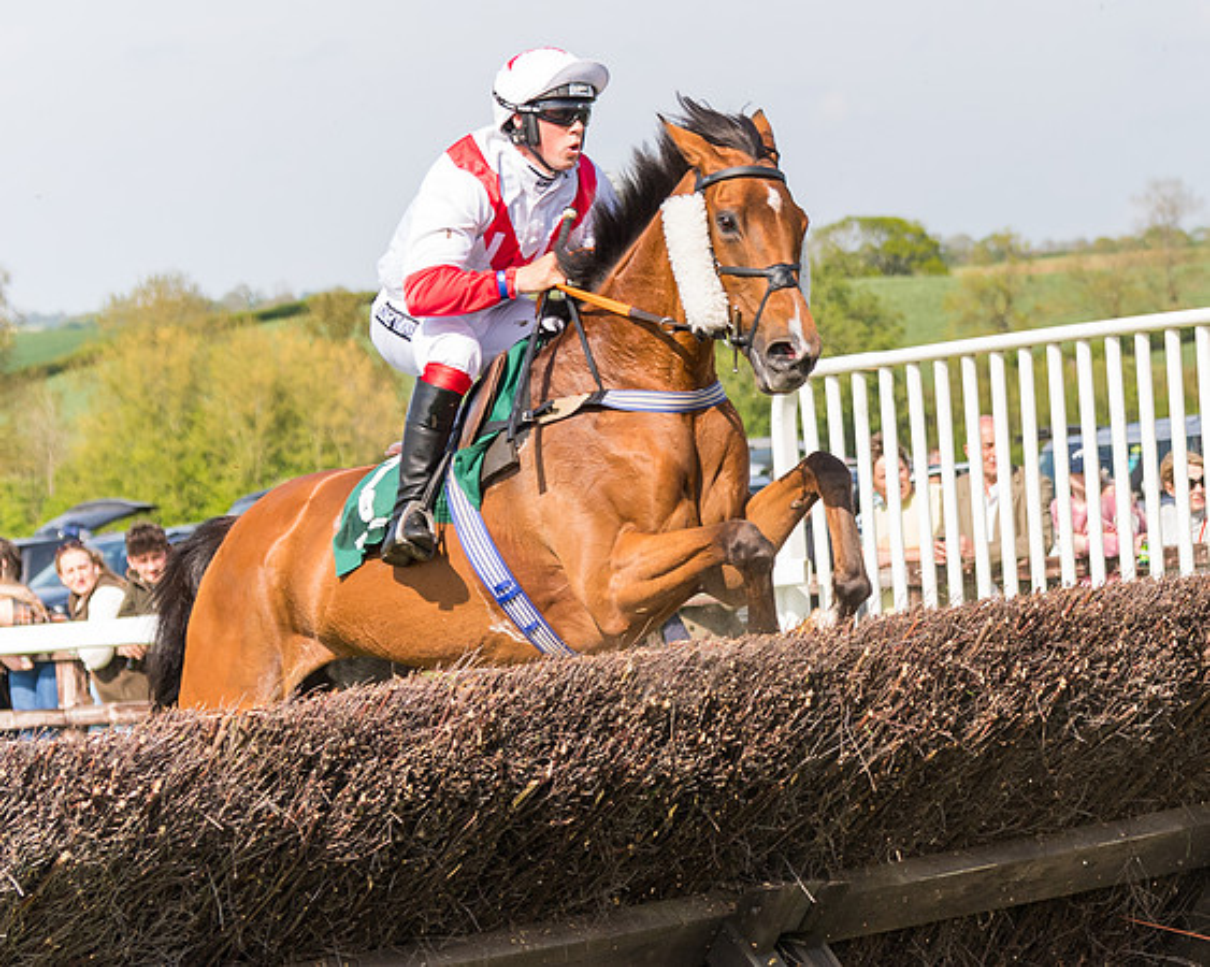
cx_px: 922
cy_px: 583
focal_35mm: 152
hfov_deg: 12.7
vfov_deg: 10.2
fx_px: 5433
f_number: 4
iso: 400
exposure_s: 1/2500
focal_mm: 70
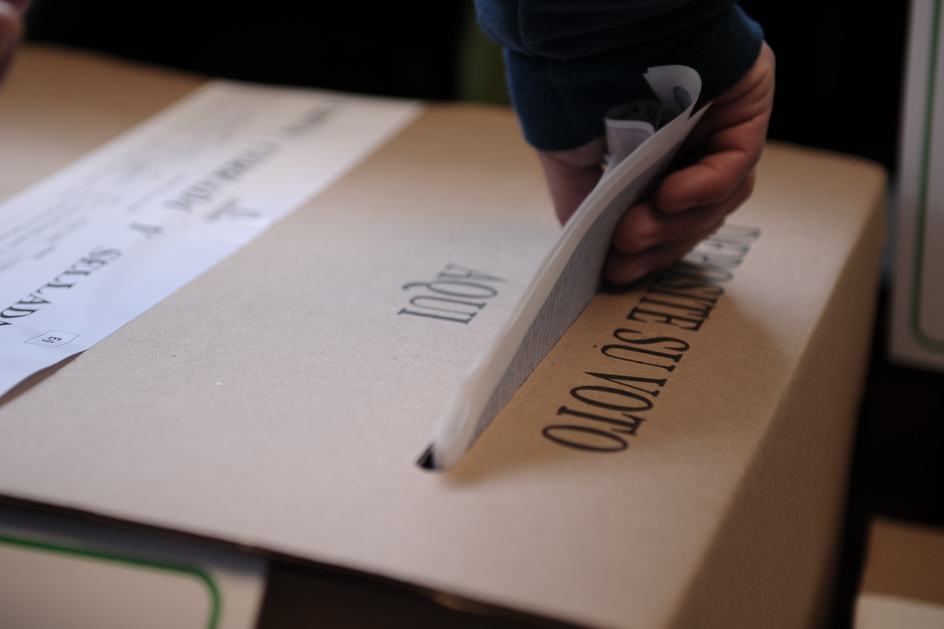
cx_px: 347
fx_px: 2386
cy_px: 289
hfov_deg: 22.3
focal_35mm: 91
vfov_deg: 15.0
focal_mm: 66
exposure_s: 1/400
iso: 1000
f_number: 2.8
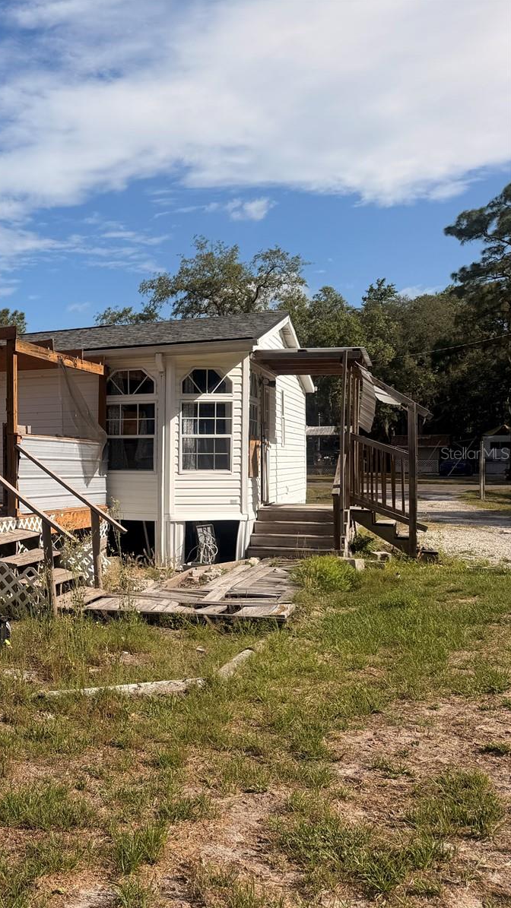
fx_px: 843
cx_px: -96
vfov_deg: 56.6
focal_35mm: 35
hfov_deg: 29.3
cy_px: 453
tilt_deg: +1.2
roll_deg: +0.2
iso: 80
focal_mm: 6.76
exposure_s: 1/6173
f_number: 1.78
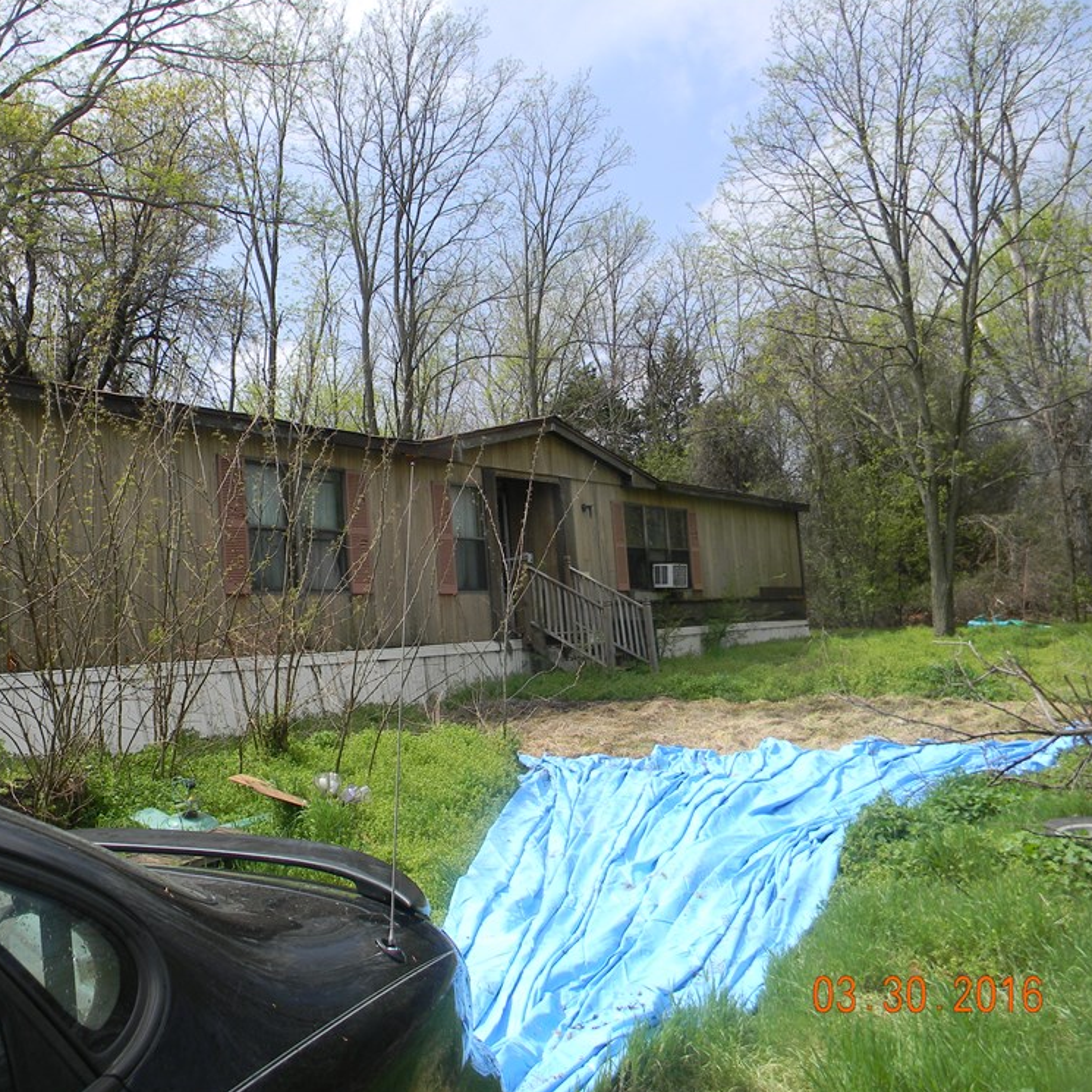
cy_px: 548
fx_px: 1213
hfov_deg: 47.8
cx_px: 383
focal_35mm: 34
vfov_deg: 48.5
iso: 80
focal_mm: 5
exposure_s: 1/758
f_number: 3.5
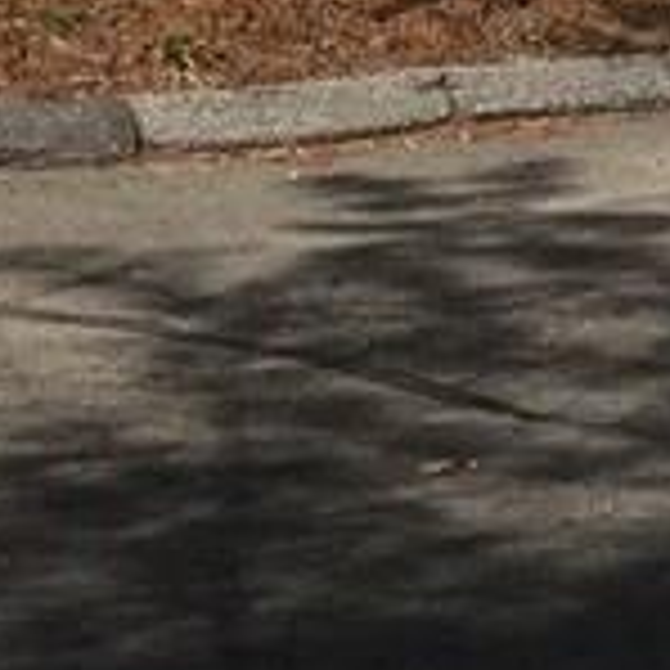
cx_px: 1484
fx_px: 3854
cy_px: -926
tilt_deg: +8.1
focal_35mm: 176
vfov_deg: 9.0
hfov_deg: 9.1
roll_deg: -2.5
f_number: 2.2
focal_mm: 4.15
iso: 25
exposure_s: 1/3205
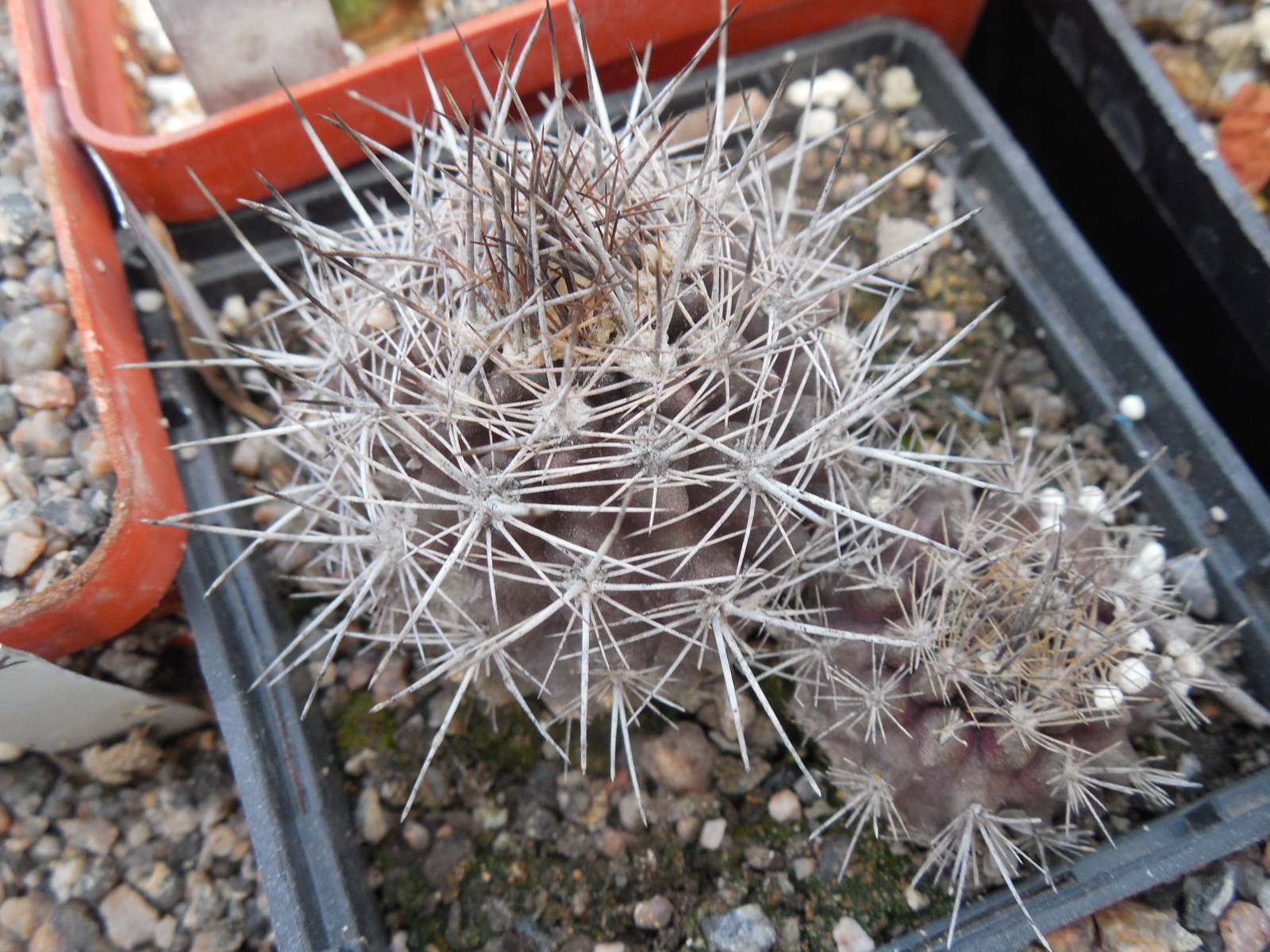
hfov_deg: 58.4
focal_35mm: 31
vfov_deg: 45.4
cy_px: 476
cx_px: 635
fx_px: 1137
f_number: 3.6
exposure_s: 1/30
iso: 200
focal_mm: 5.6
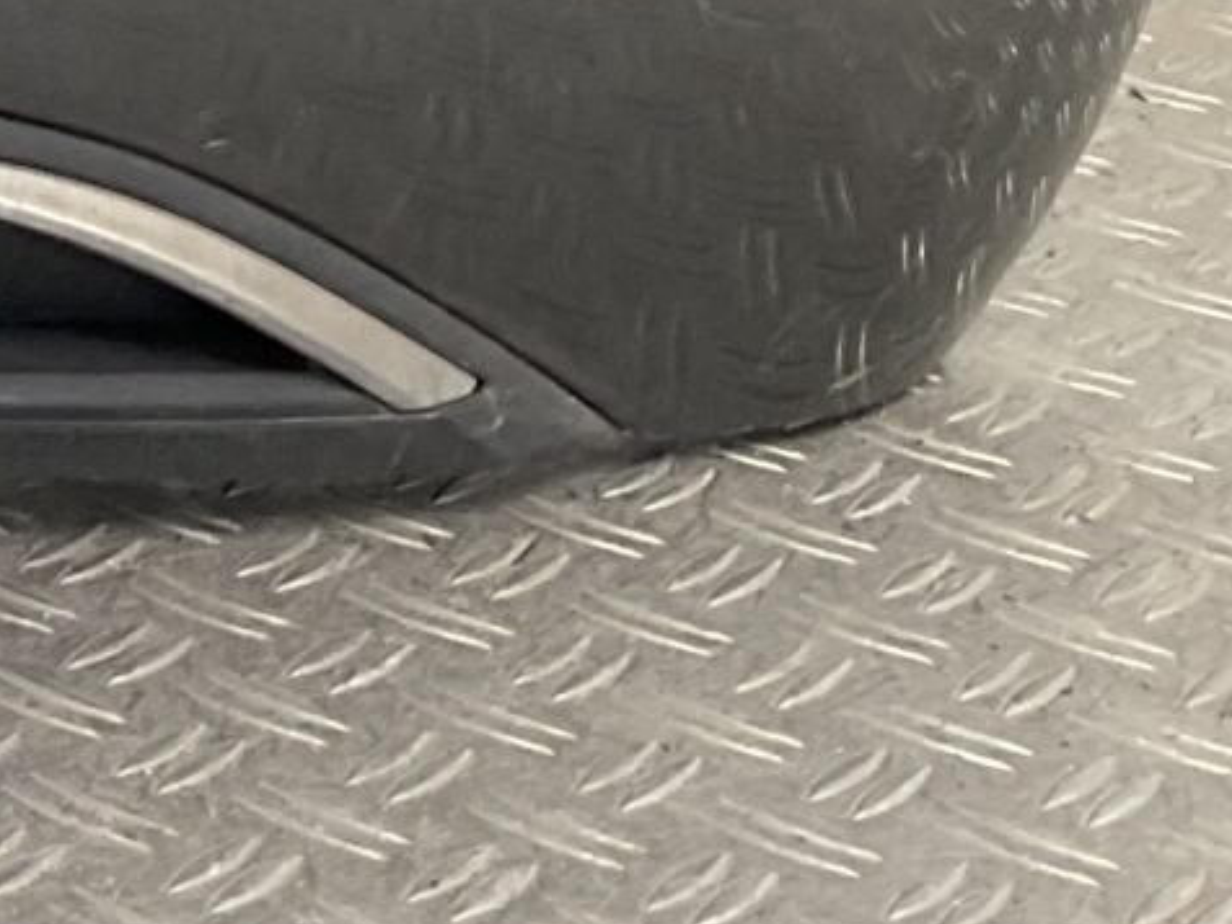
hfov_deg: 10.9
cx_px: -1664
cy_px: -1191
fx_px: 5552
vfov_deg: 8.7
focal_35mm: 156
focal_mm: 3
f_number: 1.8
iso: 16
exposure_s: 1/175
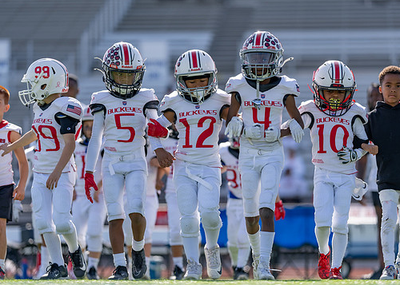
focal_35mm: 164
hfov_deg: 12.3
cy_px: 154
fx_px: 1863
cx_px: 218
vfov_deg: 8.8
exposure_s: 1/5000
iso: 100
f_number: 1.8
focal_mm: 135
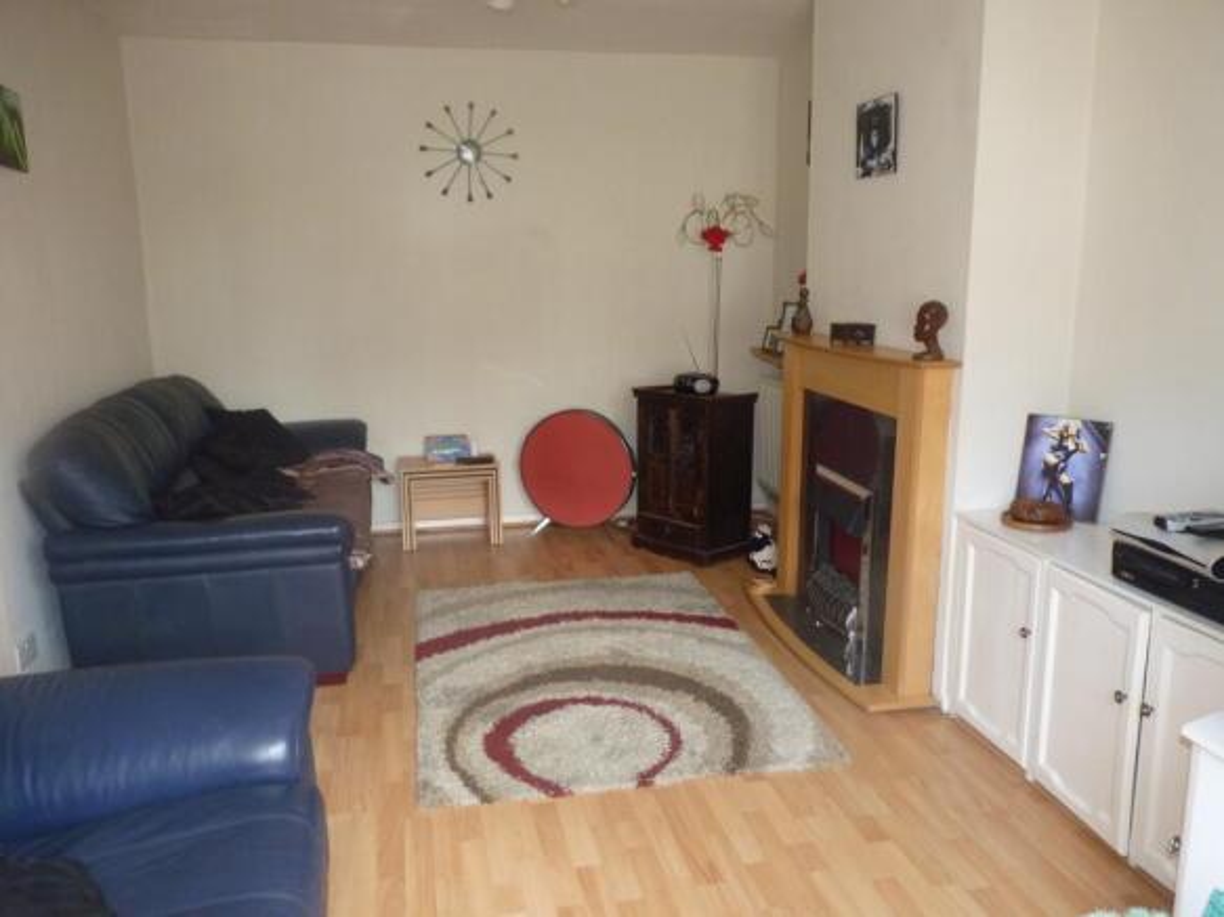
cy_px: 458
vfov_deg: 51.3
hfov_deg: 65.3
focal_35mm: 27
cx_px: 612
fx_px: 955
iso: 250
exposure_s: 1/30
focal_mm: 4.8
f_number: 2.8
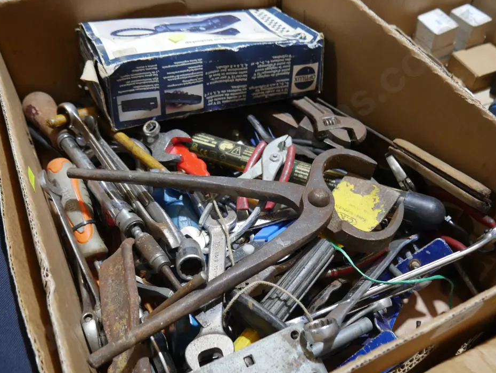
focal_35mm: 33
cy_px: 182
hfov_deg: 55.3
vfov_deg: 43.0
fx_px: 473
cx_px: 256
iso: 320
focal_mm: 15
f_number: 3.6
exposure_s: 1/60
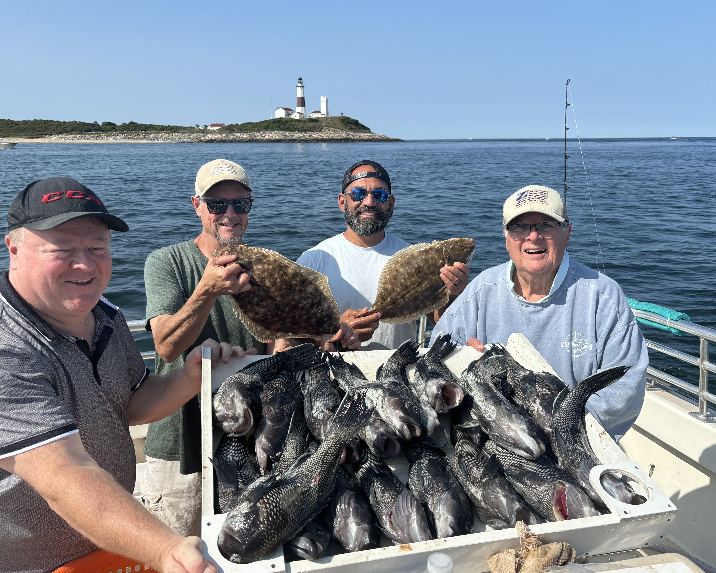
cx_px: 365
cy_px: 288
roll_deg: +2.0
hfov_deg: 62.2
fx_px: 593
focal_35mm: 28
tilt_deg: -12.2
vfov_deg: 51.5
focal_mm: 5.96
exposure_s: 1/3205
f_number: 1.6
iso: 50
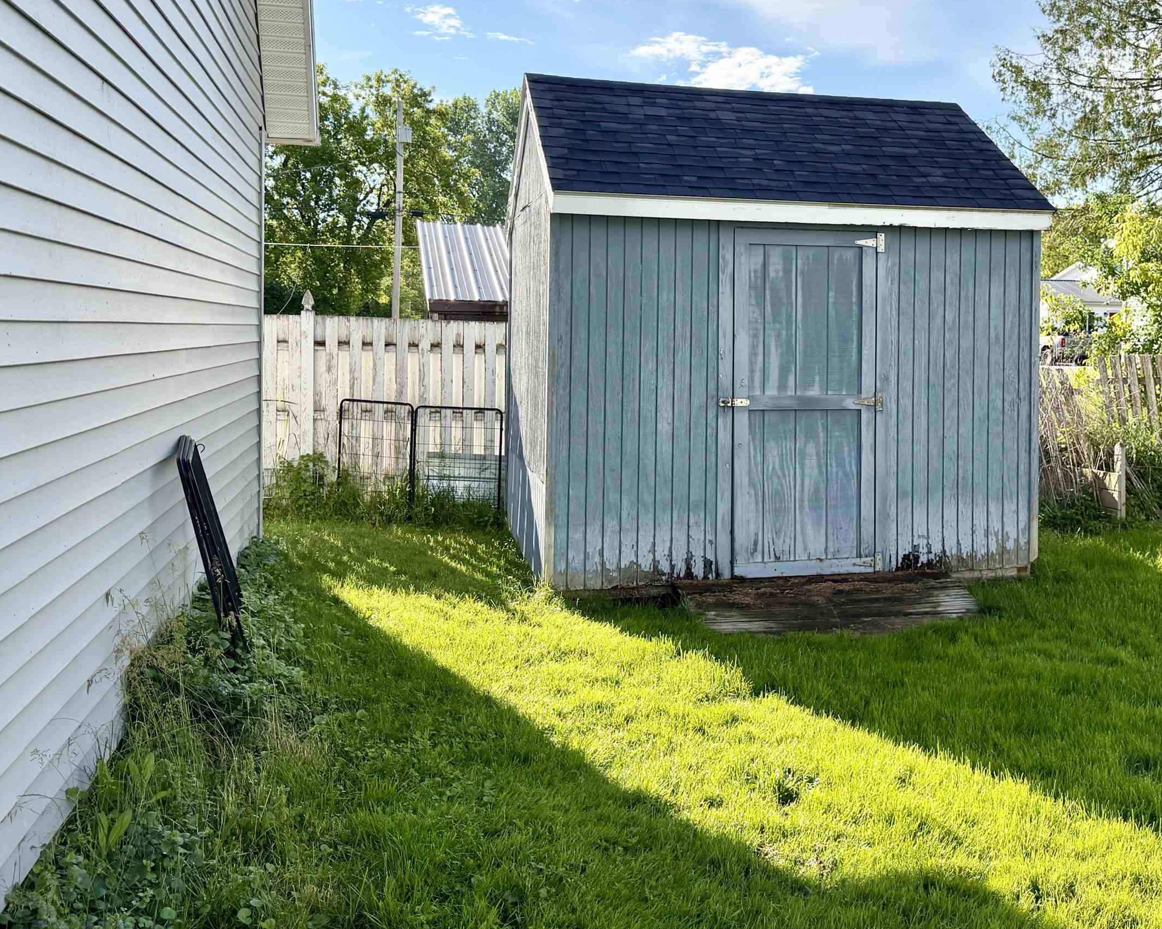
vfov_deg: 43.0
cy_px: 348
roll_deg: -0.7
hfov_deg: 52.4
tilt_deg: -0.7
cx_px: 710
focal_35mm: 34
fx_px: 1169
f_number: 1.78
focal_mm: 6.76
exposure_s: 1/3953
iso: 100
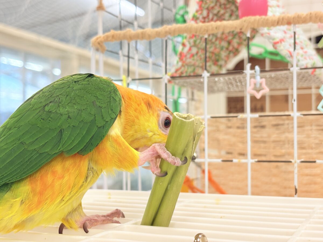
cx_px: 162
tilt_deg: +2.8
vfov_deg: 28.0
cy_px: 121
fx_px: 485
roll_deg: +1.7
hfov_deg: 36.8
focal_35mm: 52
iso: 125
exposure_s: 1/100
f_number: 1.6
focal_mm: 5.96
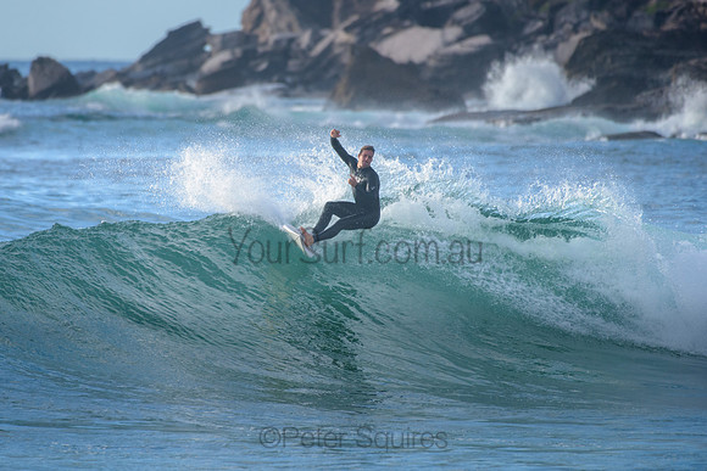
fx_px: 12048
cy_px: 199
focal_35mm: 613
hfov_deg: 3.4
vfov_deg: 2.2
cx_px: 275
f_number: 5.6
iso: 900
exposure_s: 1/2000
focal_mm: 500
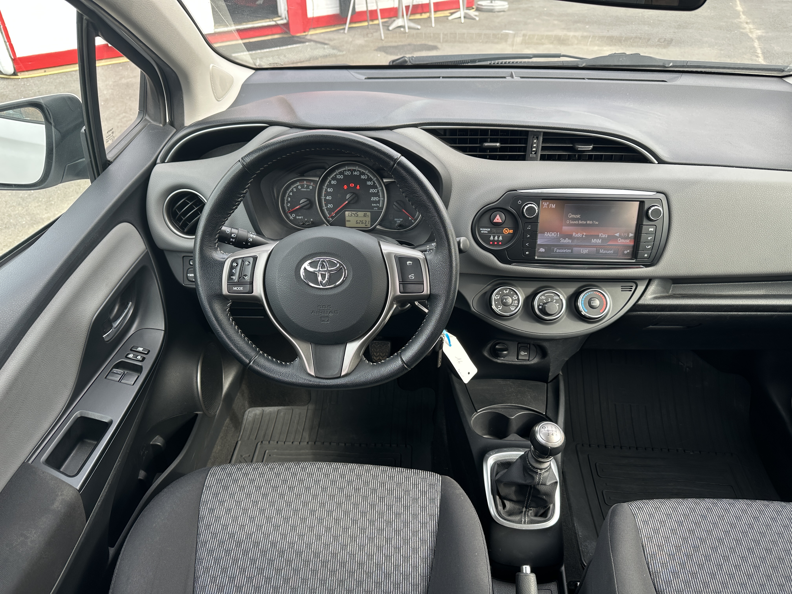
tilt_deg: -34.7
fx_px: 549
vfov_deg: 56.8
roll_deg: -0.7
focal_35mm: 24
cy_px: 297
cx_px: 396
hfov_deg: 71.6
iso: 64
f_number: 1.78
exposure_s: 1/215
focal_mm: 6.86
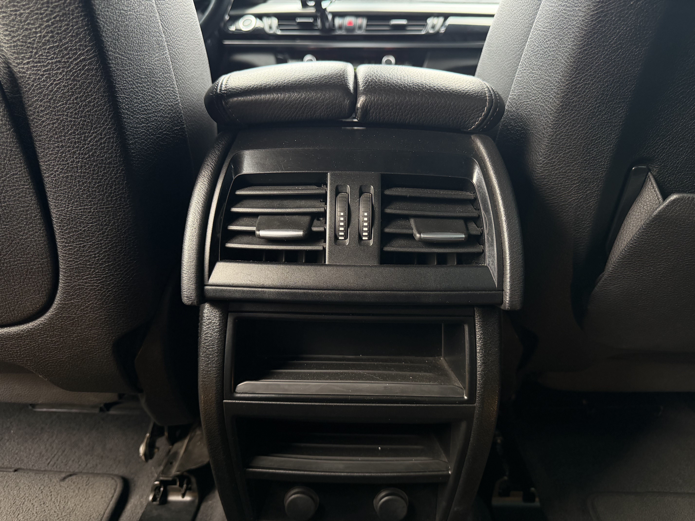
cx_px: 348
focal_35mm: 24
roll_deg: -1.5
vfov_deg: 56.8
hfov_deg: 71.6
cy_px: 260
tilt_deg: -19.1
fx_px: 482
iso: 200
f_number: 1.78
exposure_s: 1/103
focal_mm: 6.76
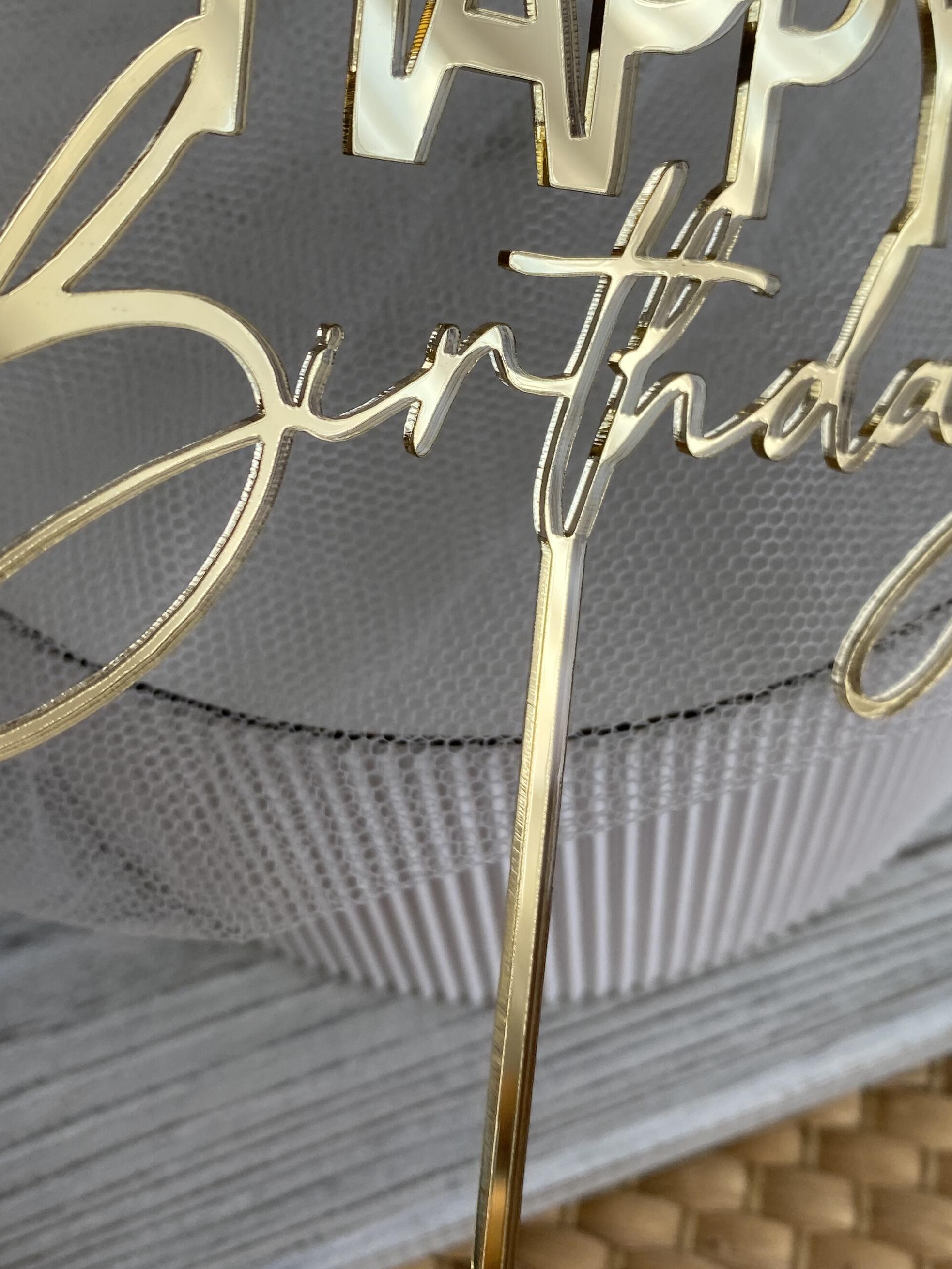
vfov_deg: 46.5
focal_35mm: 40
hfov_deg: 36.0
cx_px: 456
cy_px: 503
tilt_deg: -54.3
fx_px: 1467
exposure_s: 1/153
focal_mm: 4.25
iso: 32
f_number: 1.8
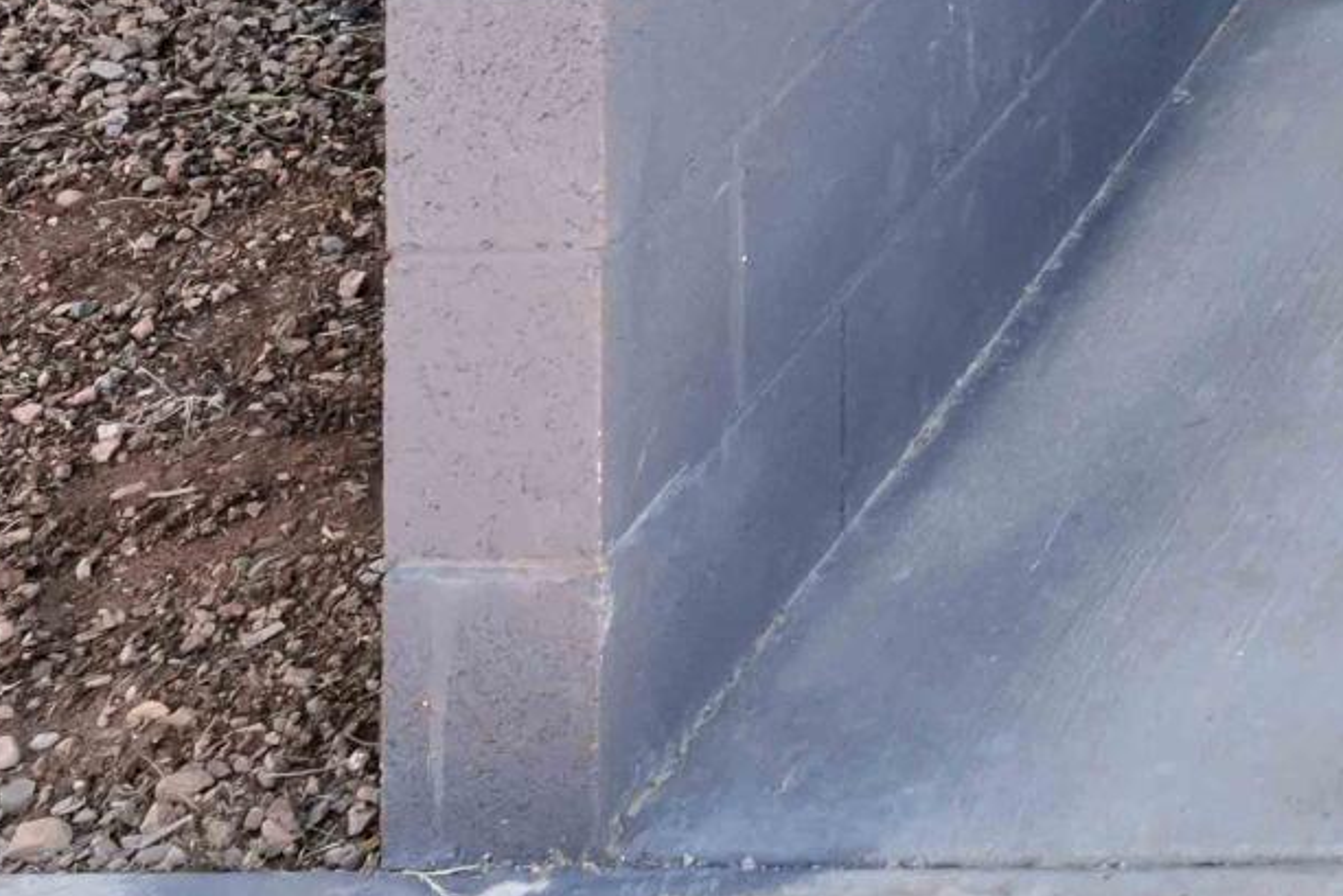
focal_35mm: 93
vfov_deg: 12.1
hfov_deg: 18.0
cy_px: -1203
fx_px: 3470
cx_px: 2342
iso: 100
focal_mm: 19
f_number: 8
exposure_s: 1/80
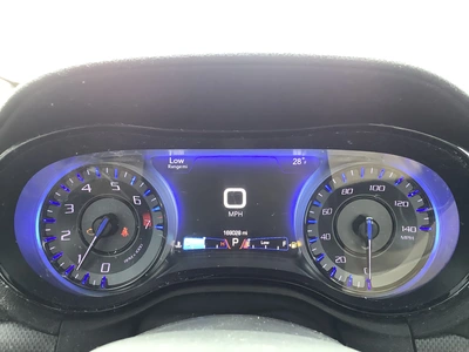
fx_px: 420
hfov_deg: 58.4
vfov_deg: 45.4
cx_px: 234
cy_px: 176
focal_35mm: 31
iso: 160
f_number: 2.4
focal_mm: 3.3
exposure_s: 1/50
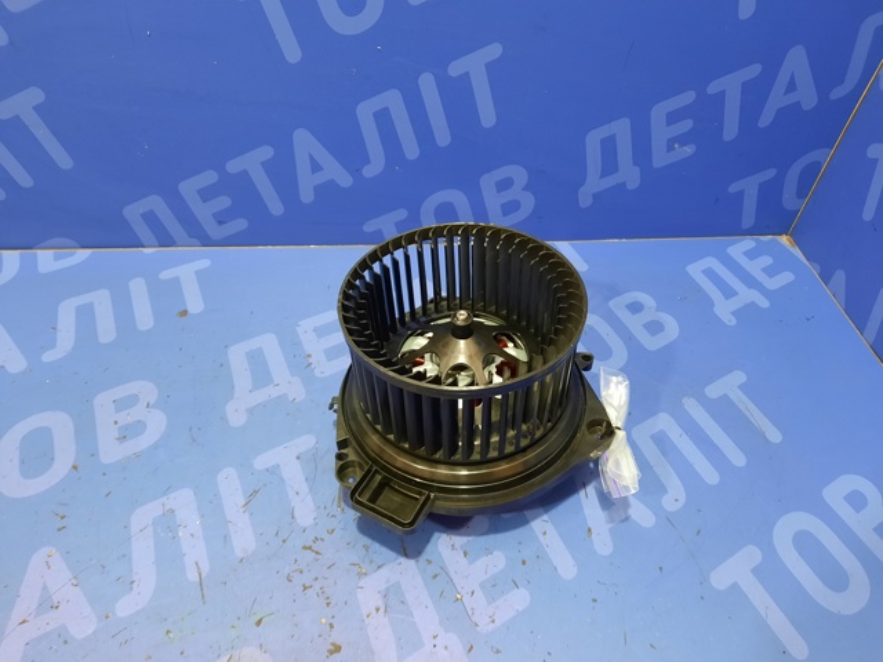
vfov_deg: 54.9
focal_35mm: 25
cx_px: 442
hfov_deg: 69.4
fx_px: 638
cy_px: 331
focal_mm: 4.6
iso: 400
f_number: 2
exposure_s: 1/25
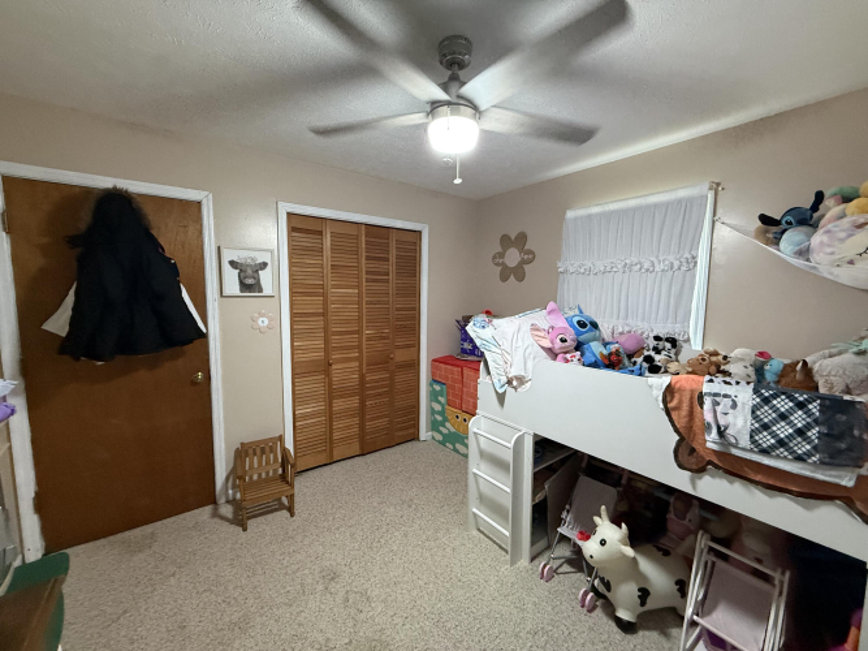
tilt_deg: -5.7
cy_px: 326
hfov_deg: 102.1
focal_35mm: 14
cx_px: 434
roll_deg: -0.2
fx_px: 351
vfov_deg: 85.7
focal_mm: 2.22
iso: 500
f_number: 2.2
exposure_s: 1/60
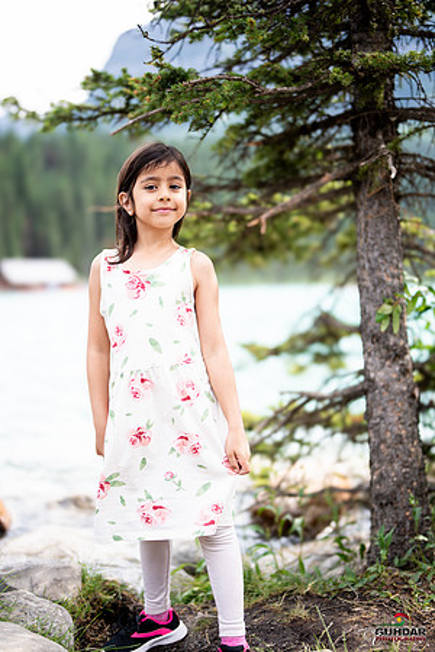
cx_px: 218
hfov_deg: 37.9
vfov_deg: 54.4
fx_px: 634
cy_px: 326
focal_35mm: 35
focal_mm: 35
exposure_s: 1/4000
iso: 200
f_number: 1.2
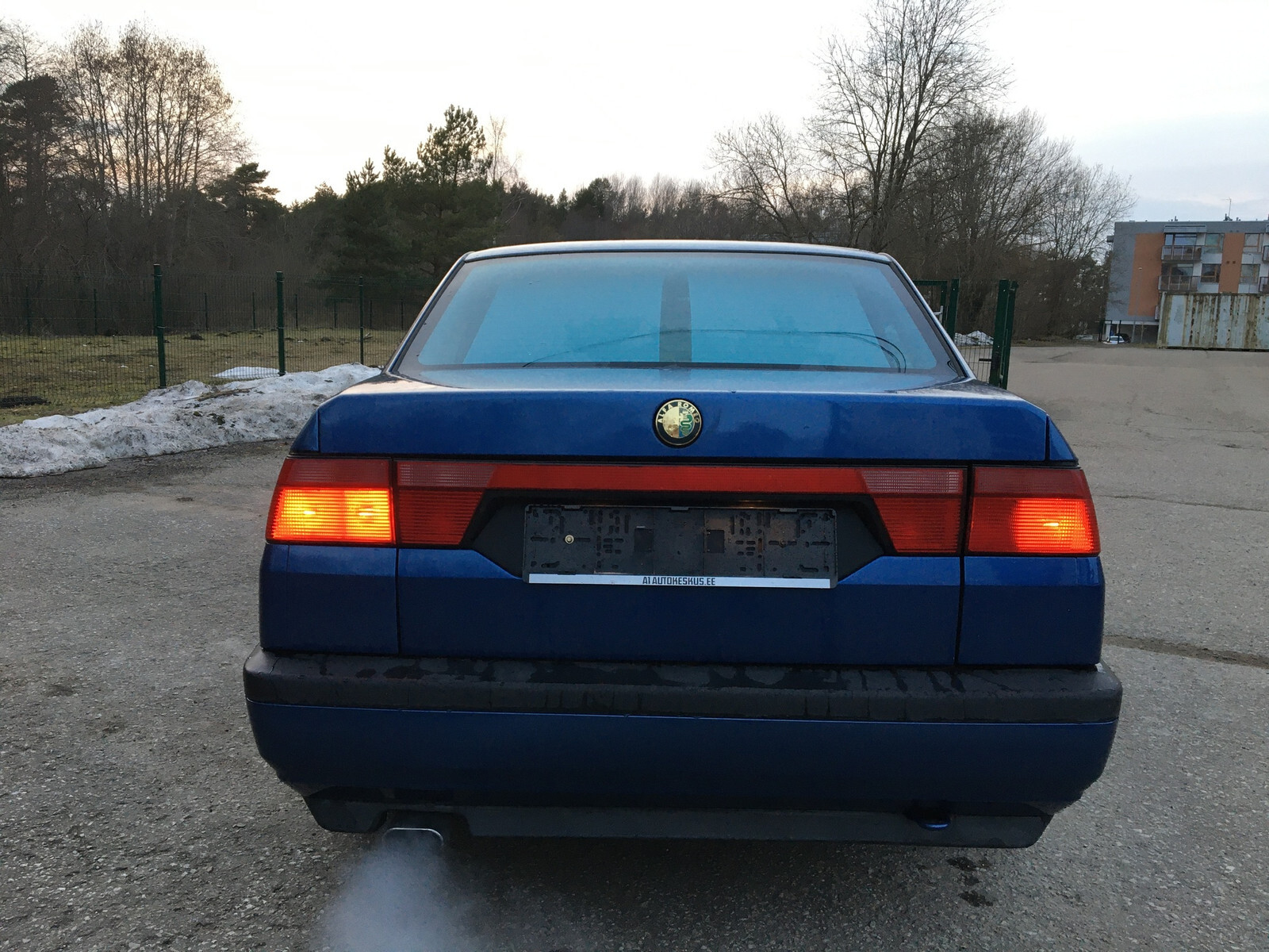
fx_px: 1063
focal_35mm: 29
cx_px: 634
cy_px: 476
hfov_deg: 61.7
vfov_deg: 48.2
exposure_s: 1/33
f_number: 2.2
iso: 32
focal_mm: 4.15
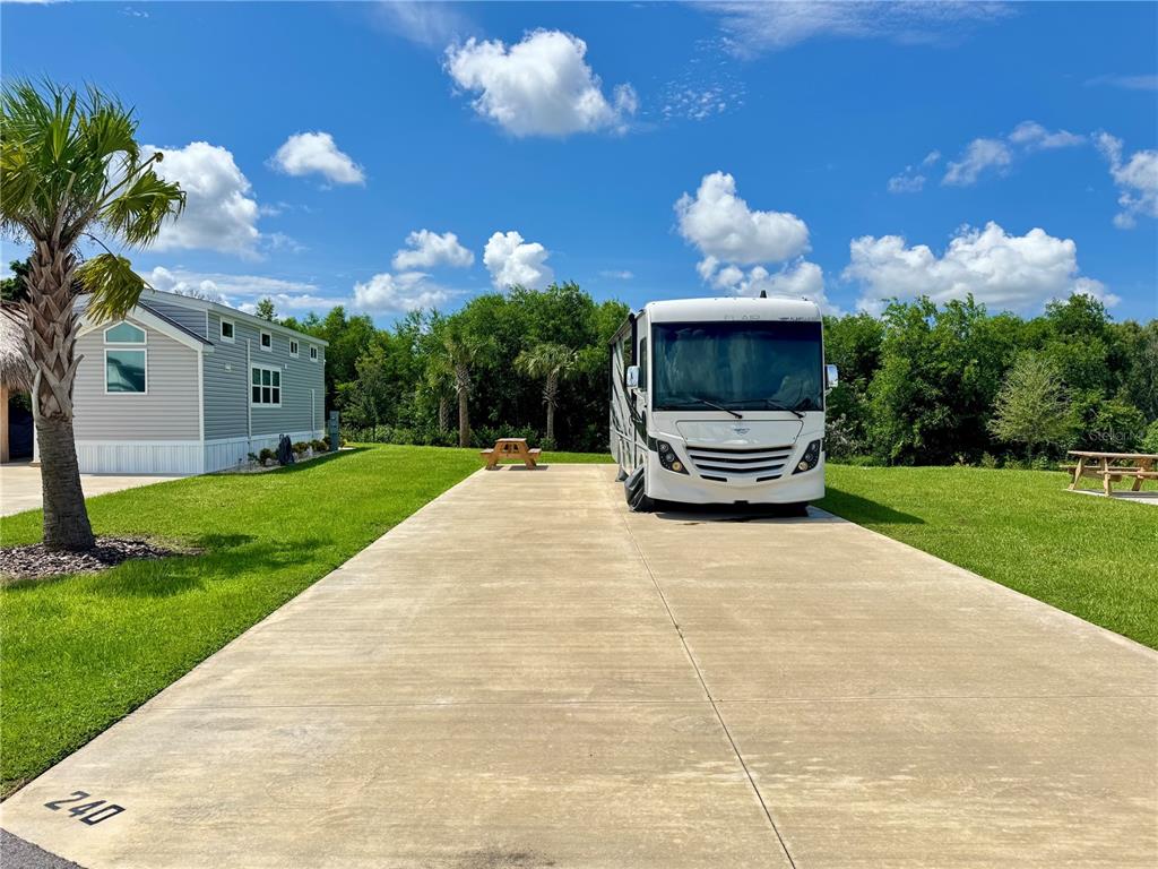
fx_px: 803
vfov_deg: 56.8
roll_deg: +0.1
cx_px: 579
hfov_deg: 71.6
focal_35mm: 24
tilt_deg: -0.8
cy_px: 434
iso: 80
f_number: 1.78
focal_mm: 6.76
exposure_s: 1/5348
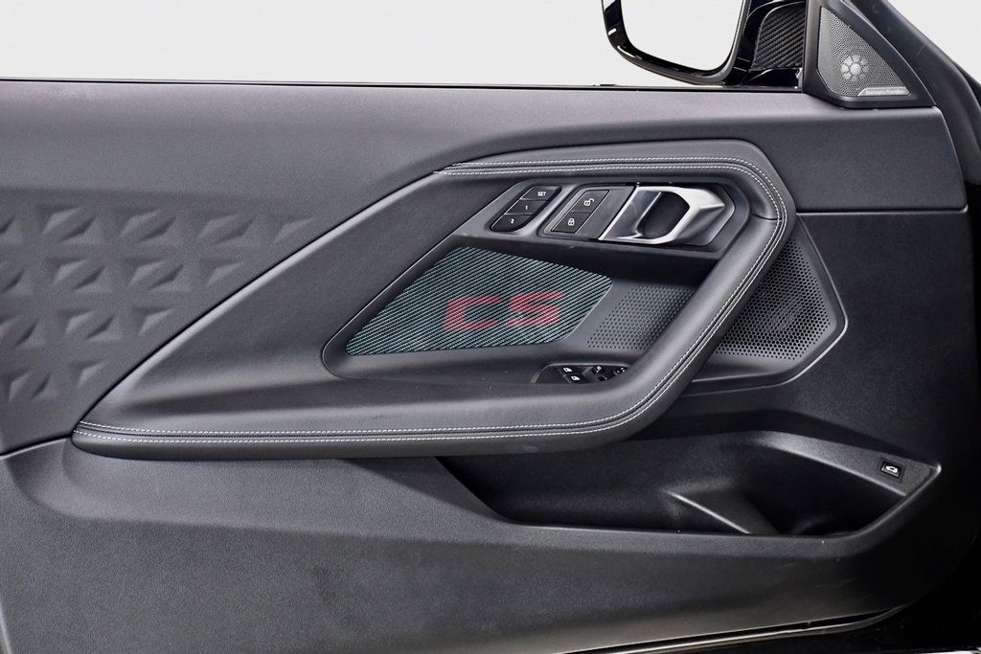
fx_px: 2044
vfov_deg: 18.2
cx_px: 490
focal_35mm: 75
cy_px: 327
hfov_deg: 27.0
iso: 2500
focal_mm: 50
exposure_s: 1/80
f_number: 5.6
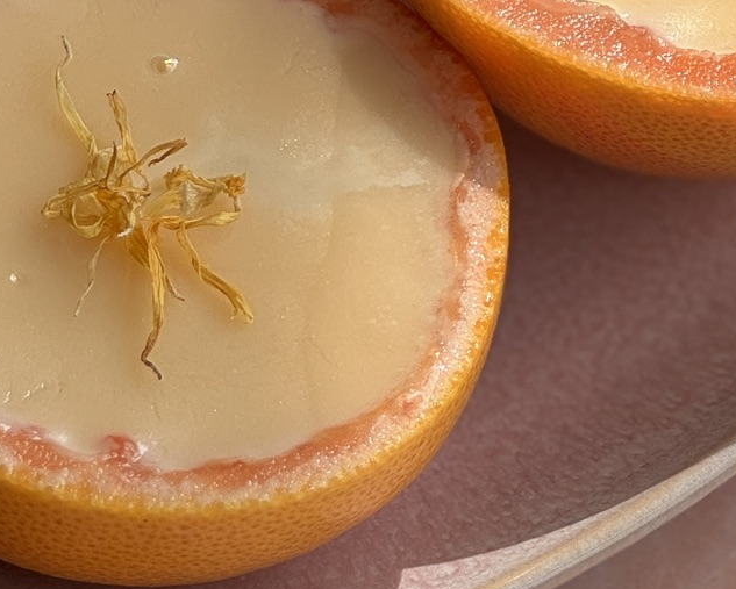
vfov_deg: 6.3
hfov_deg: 7.9
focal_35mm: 243
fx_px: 5296
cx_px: 579
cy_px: -121
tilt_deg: -50.1
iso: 25
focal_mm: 9
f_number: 2.8
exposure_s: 1/367
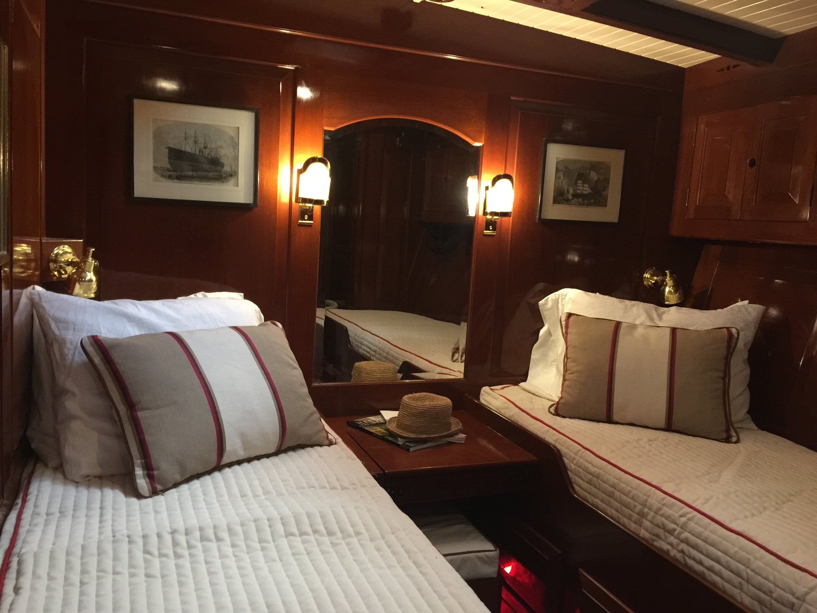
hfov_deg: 61.7
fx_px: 684
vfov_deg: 48.2
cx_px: 408
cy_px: 306
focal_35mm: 29
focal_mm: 4.15
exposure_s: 1/8
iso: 160
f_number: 2.2
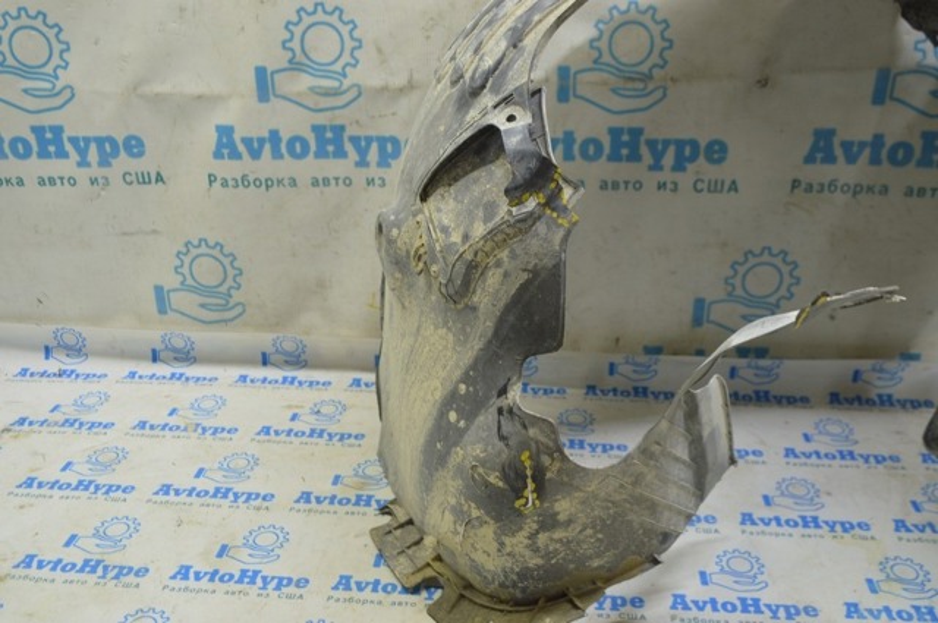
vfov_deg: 36.8
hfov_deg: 53.2
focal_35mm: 36
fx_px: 937
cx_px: 469
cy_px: 312
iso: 400
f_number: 5.6
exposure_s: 1/20
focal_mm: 24
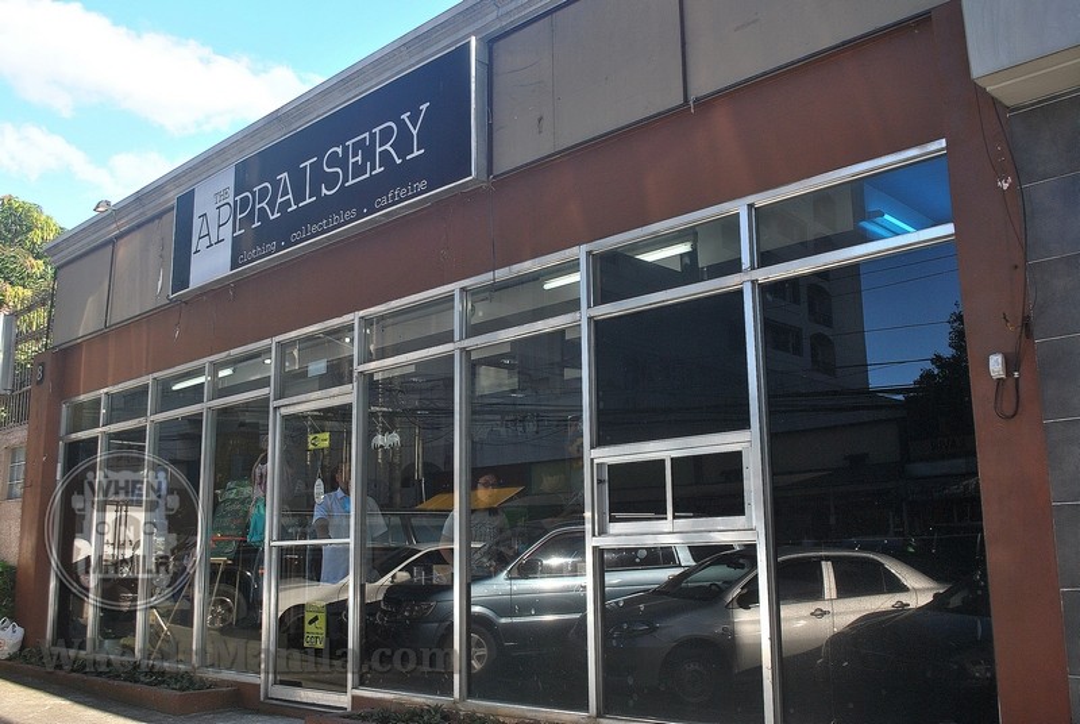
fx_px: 991
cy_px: 362
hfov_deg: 57.2
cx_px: 540
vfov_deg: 40.1
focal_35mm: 33
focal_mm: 22
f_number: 5.6
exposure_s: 1/125
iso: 200
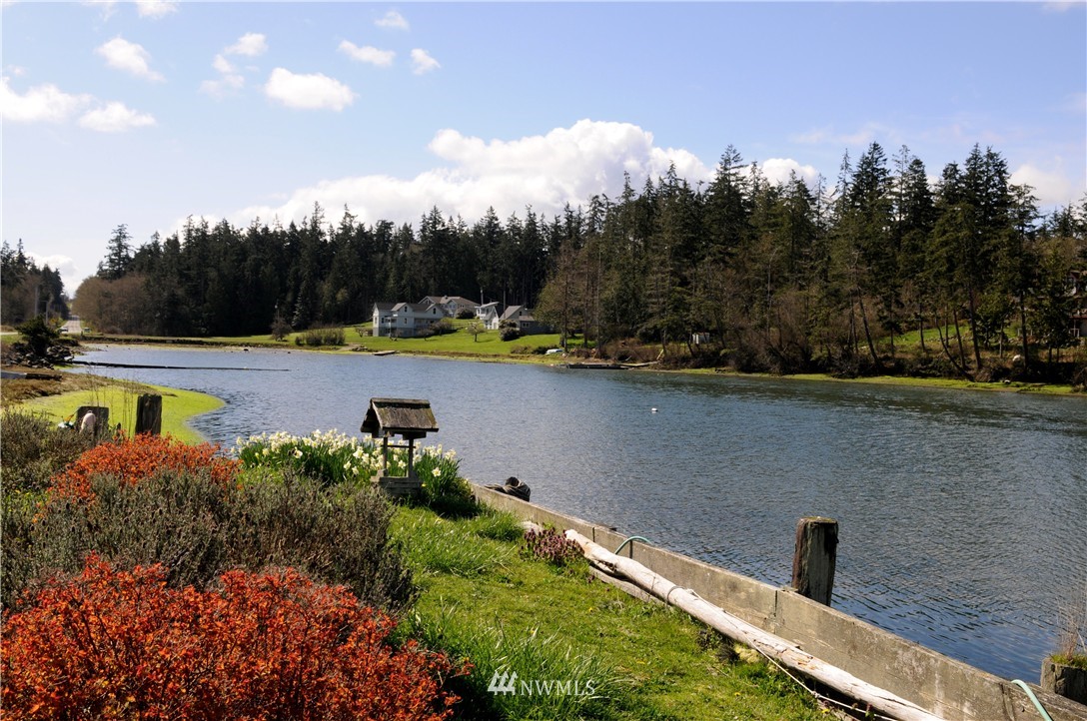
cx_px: 544
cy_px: 360
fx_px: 1176
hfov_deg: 49.6
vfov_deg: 34.1
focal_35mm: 39
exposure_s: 1/320
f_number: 9
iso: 200
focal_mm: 26
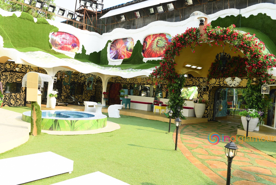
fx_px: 238
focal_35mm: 31
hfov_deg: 60.3
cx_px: 138
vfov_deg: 42.4
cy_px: 92
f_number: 6.3
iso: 320
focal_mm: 31
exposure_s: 1/250
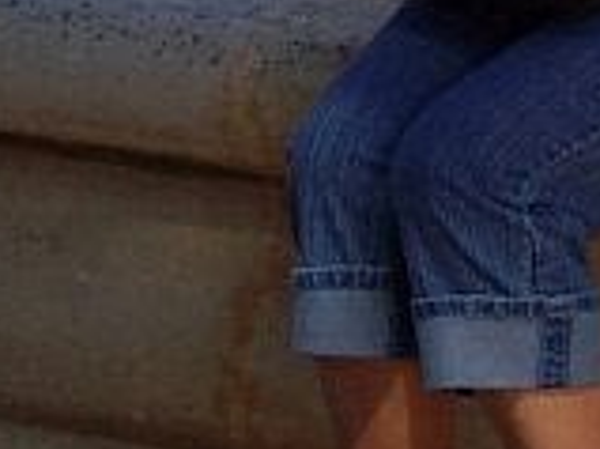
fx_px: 4243
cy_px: -257
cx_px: 374
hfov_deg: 8.1
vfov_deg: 6.0
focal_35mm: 245
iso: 64
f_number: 5.7
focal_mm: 6.4
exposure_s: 1/455
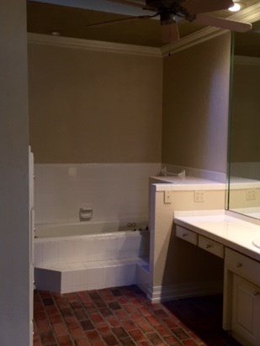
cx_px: 182
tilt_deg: -3.6
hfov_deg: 31.8
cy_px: 175
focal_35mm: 45
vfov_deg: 42.1
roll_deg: -1.8
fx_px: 451
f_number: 2.2
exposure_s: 1/30
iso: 80
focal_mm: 4.15
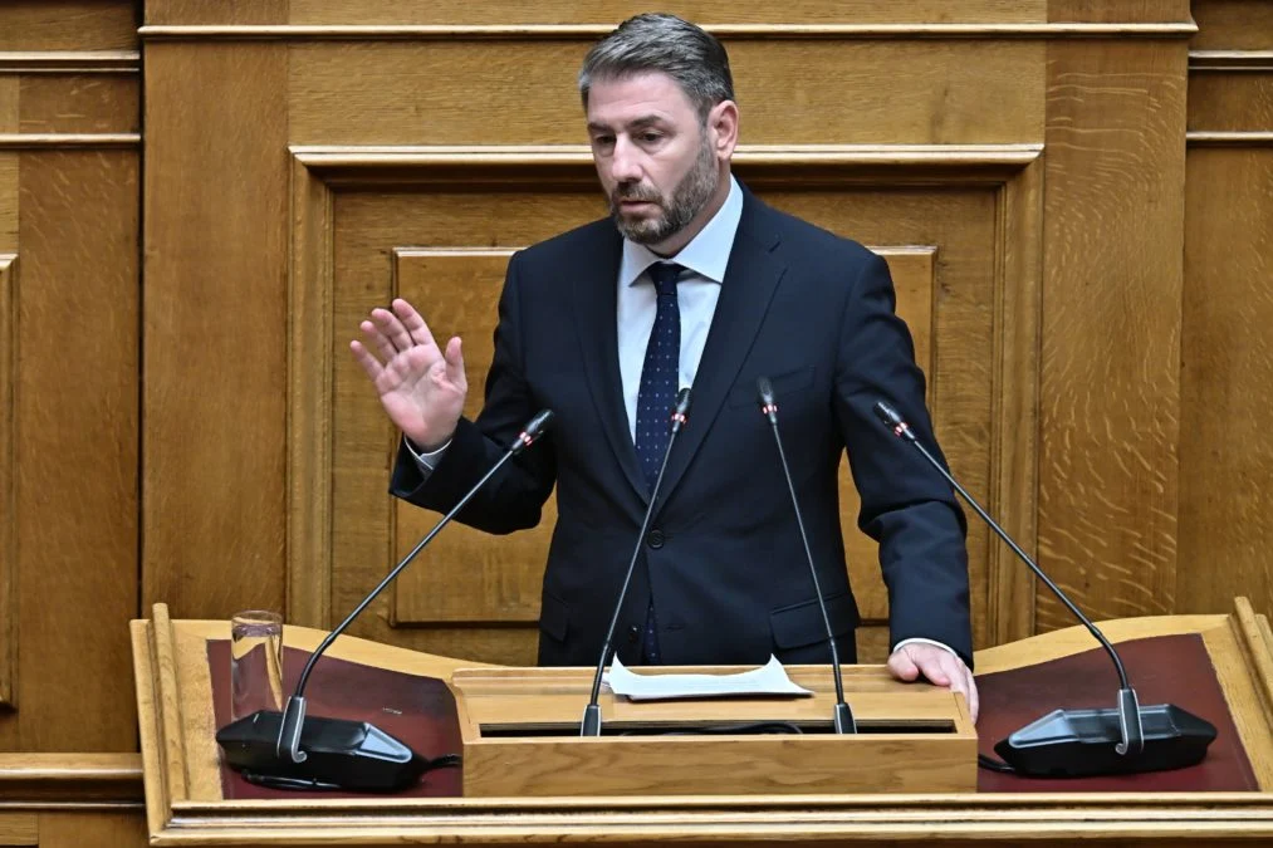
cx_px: 636
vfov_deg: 3.7
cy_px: 424
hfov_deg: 5.6
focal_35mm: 370
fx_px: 13081
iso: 2500
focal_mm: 370
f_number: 6
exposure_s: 1/250
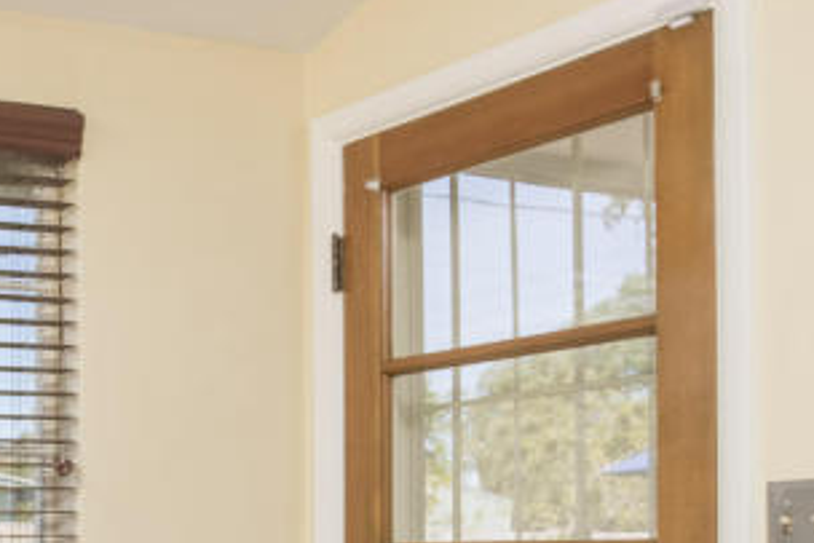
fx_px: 1629
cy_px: 567
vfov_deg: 18.4
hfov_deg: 25.5
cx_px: -130
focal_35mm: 72
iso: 320
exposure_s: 1/160
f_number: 8
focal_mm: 19
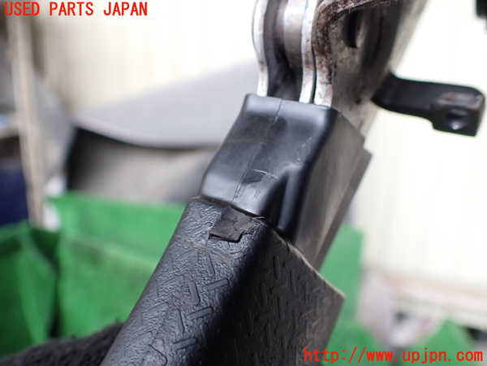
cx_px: 244
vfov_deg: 46.8
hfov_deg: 60.0
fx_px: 422
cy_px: 183
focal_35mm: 30
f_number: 2.3
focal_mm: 5.4
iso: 320
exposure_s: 1/125
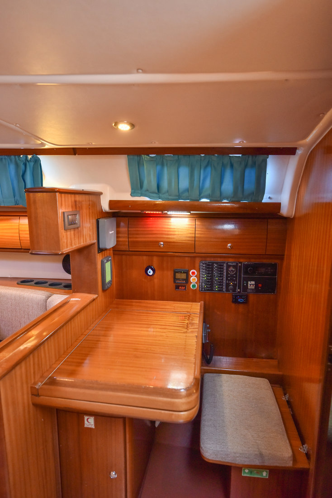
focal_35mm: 21
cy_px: 249
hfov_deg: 59.5
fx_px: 290
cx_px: 166
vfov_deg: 81.2
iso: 1600
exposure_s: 1/160
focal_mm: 21
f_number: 2.8
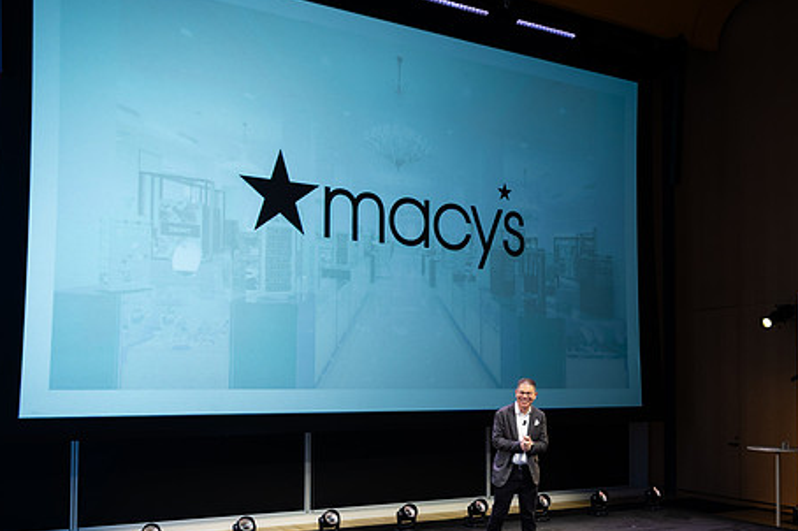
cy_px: 355
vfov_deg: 38.4
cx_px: 398
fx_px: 753
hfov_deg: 55.8
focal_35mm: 34
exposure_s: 1/125
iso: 200
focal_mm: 24
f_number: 3.2
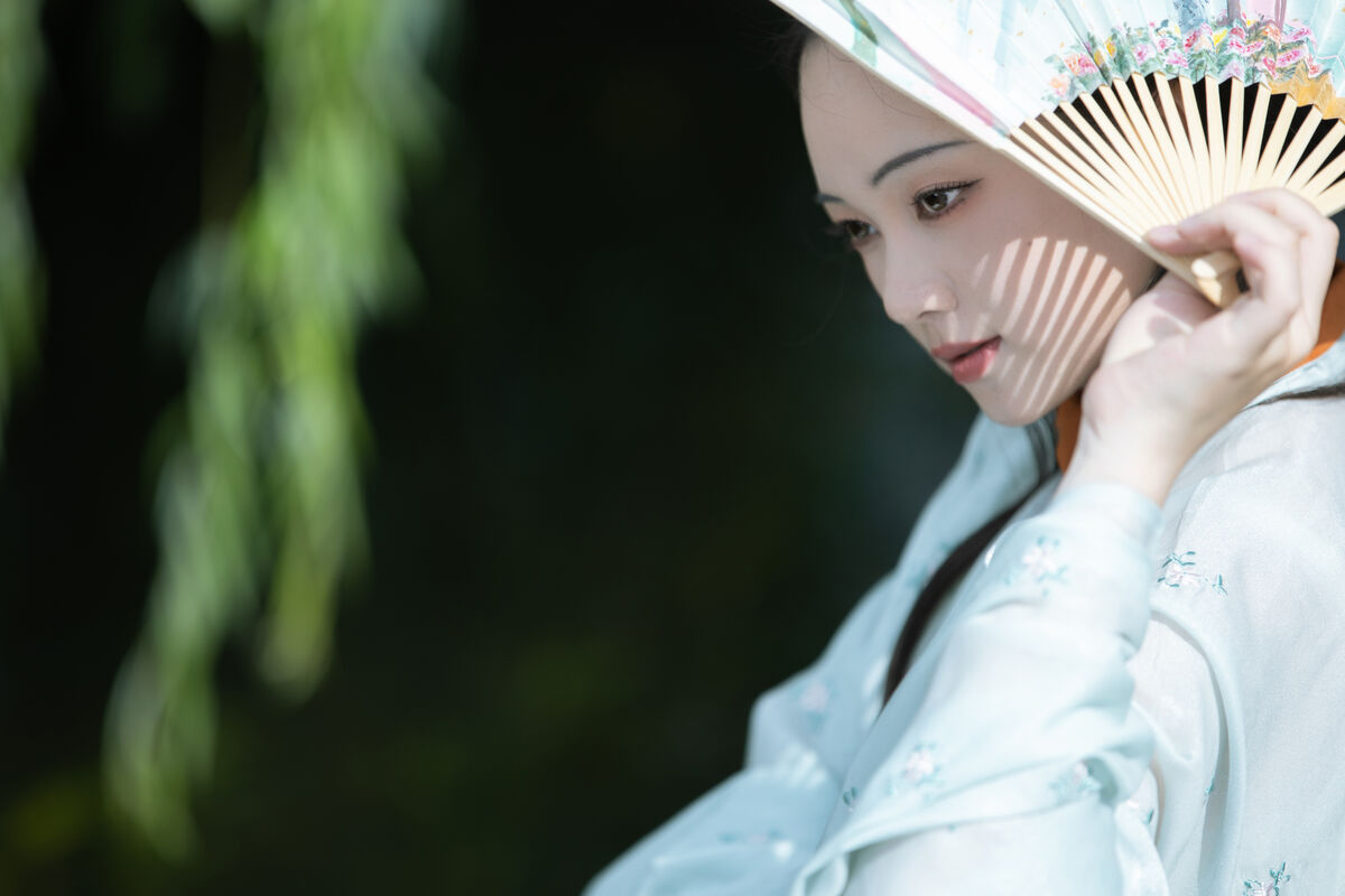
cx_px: 672
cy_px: 448
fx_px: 6911
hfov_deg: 11.1
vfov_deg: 7.4
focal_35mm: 185
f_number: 2.8
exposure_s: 1/1250
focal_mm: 185
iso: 100
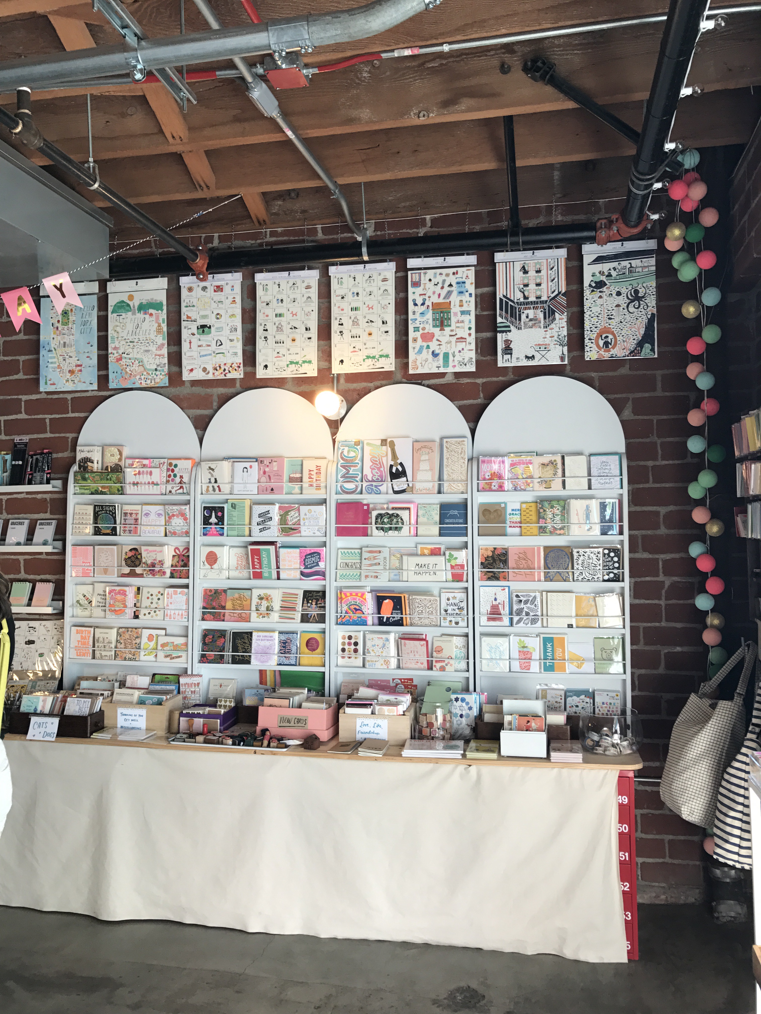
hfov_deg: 49.7
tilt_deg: +2.0
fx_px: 821
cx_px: 380
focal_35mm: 28
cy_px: 507
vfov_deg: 63.4
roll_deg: +1.0
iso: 25
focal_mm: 3.99
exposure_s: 1/60
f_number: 1.8
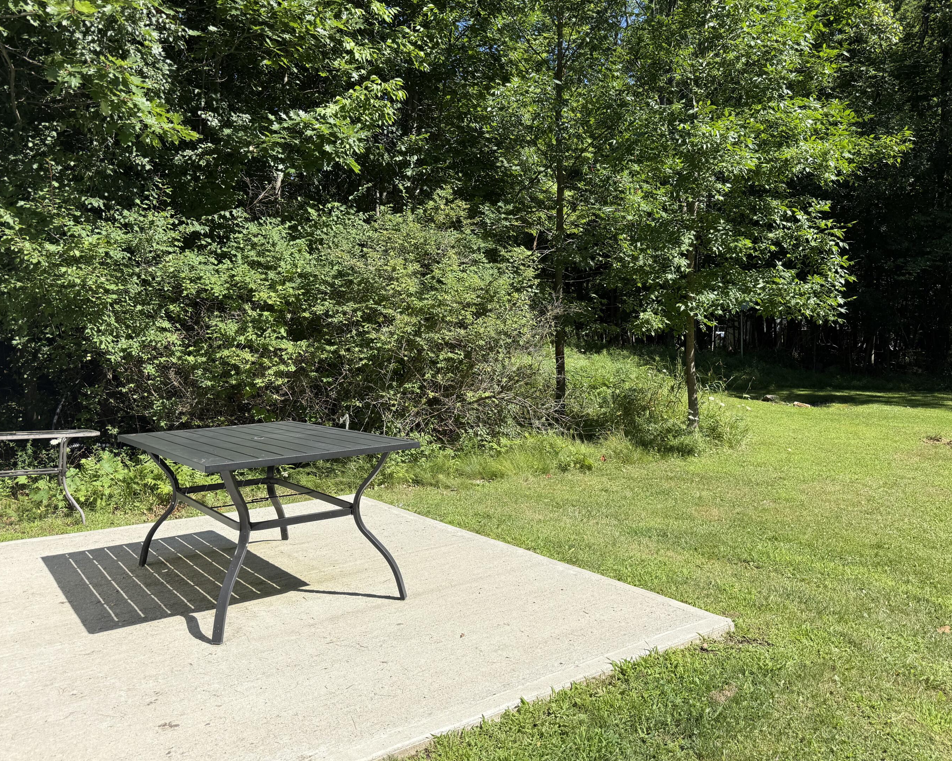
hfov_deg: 66.0
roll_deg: +1.0
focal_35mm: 26
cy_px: 374
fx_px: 733
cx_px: 497
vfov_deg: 54.9
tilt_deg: -0.5
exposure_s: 1/3021
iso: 80
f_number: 1.78
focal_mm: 6.76
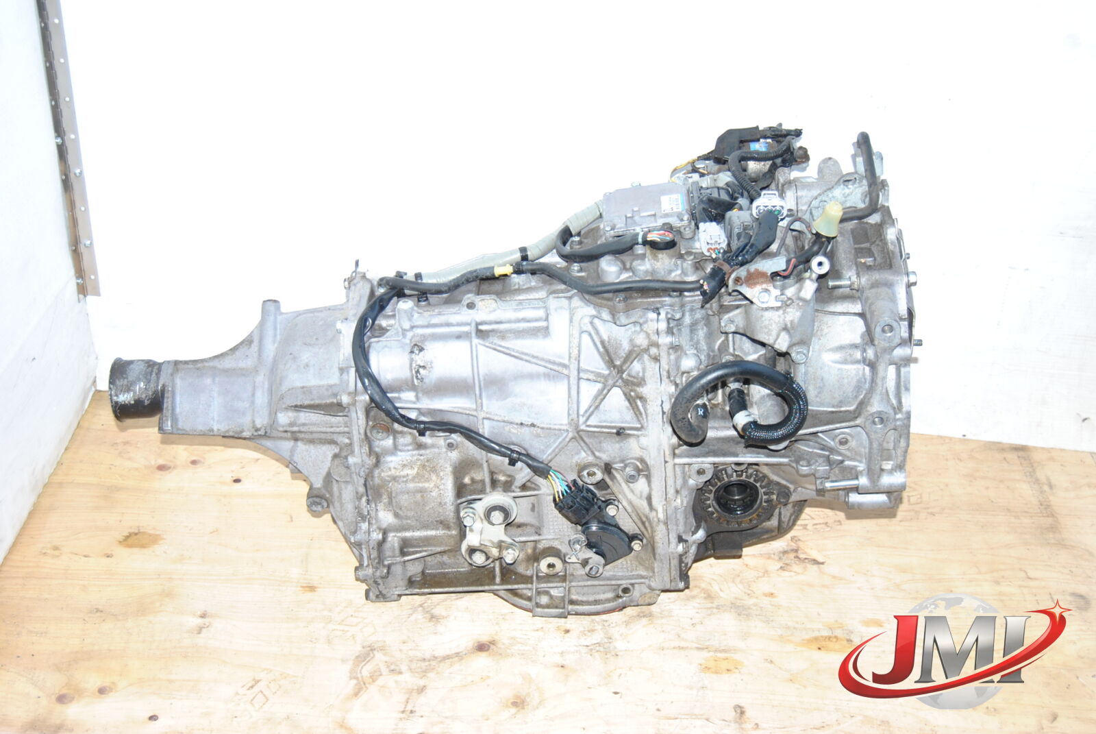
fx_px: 1554
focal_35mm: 51
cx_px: 548
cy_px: 367
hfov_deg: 38.8
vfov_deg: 26.6
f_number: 4.5
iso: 400
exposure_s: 1/200
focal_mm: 34
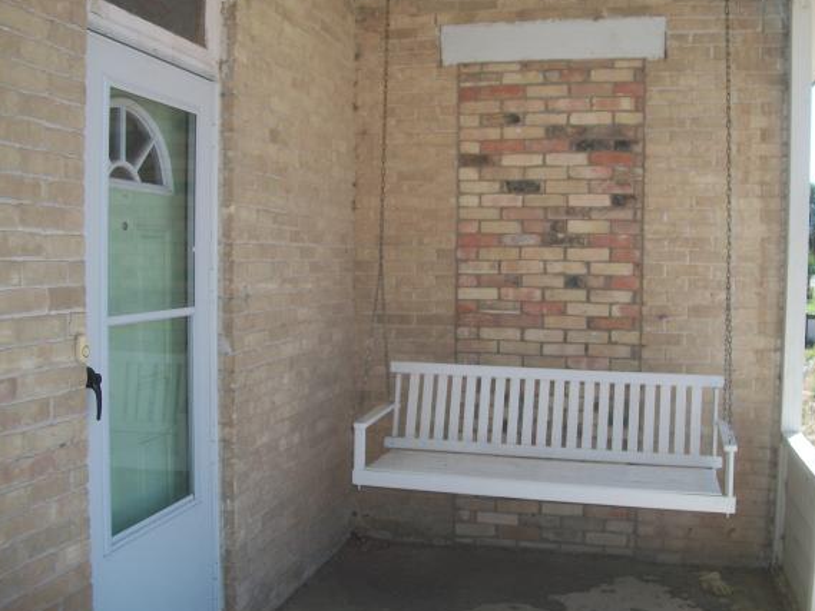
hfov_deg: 51.3
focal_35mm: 36
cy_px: 311
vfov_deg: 39.7
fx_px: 848
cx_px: 447
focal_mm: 5.7
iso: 80
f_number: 2.9
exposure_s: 1/500
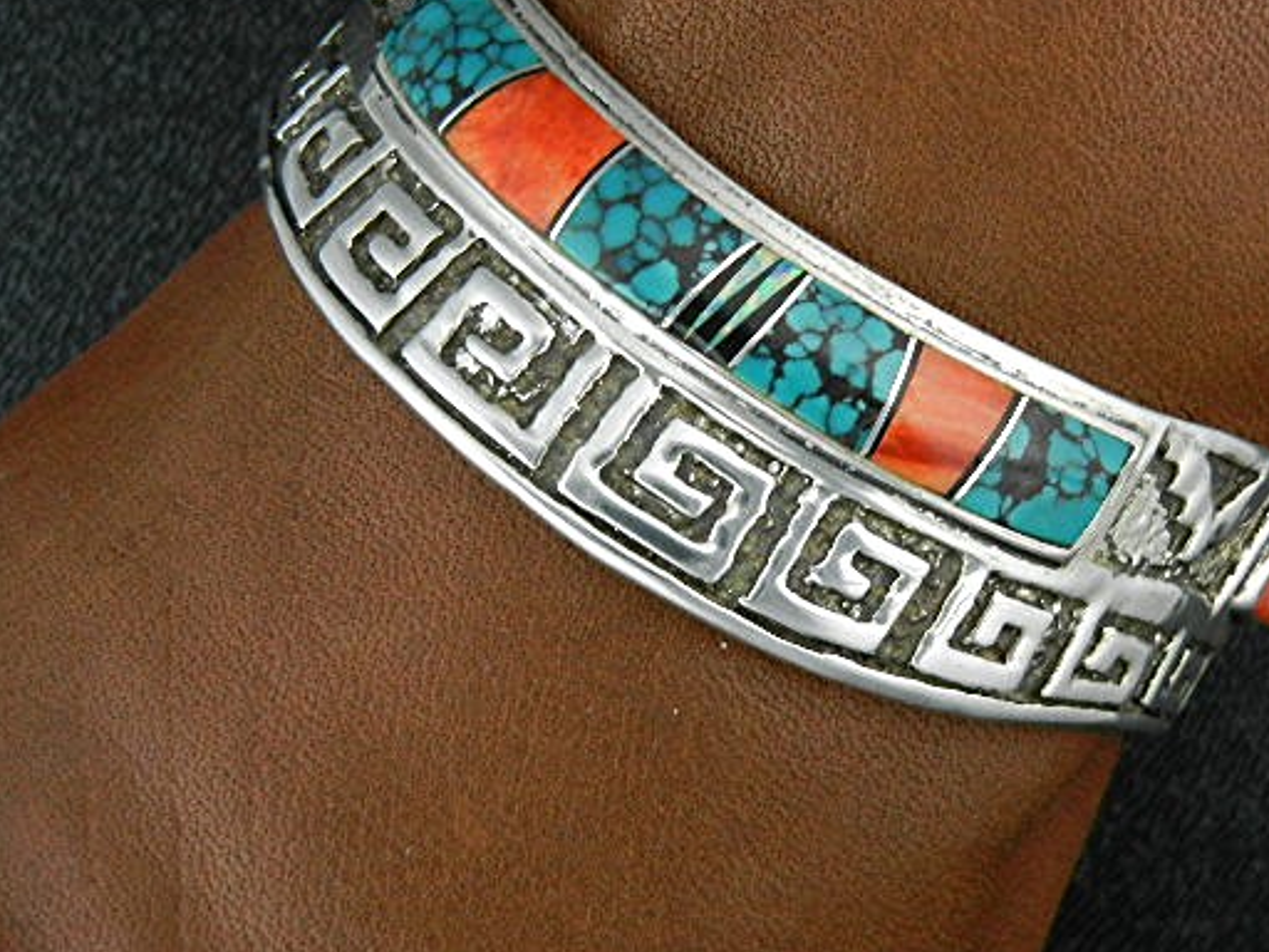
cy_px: 402
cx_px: 783
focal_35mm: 85
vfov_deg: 17.4
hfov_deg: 23.0
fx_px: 3116
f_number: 4.1
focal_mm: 12.2
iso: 200
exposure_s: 1/5.5
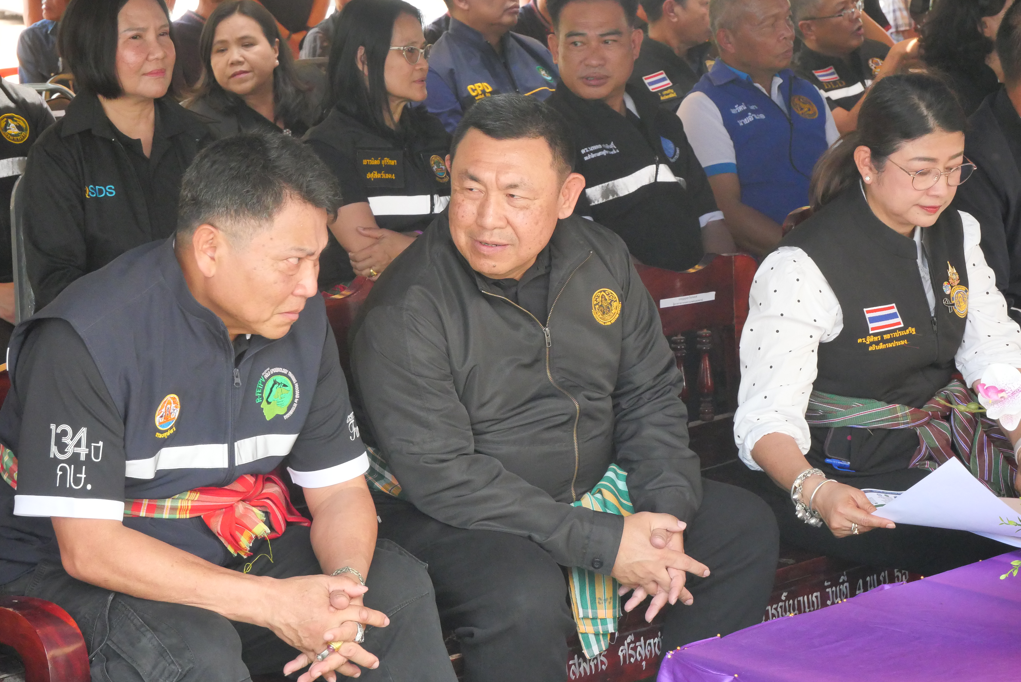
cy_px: 341
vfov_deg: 15.4
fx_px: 2526
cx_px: 510
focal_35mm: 89
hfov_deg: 22.9
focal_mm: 43
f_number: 8
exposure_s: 1/320
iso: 3200
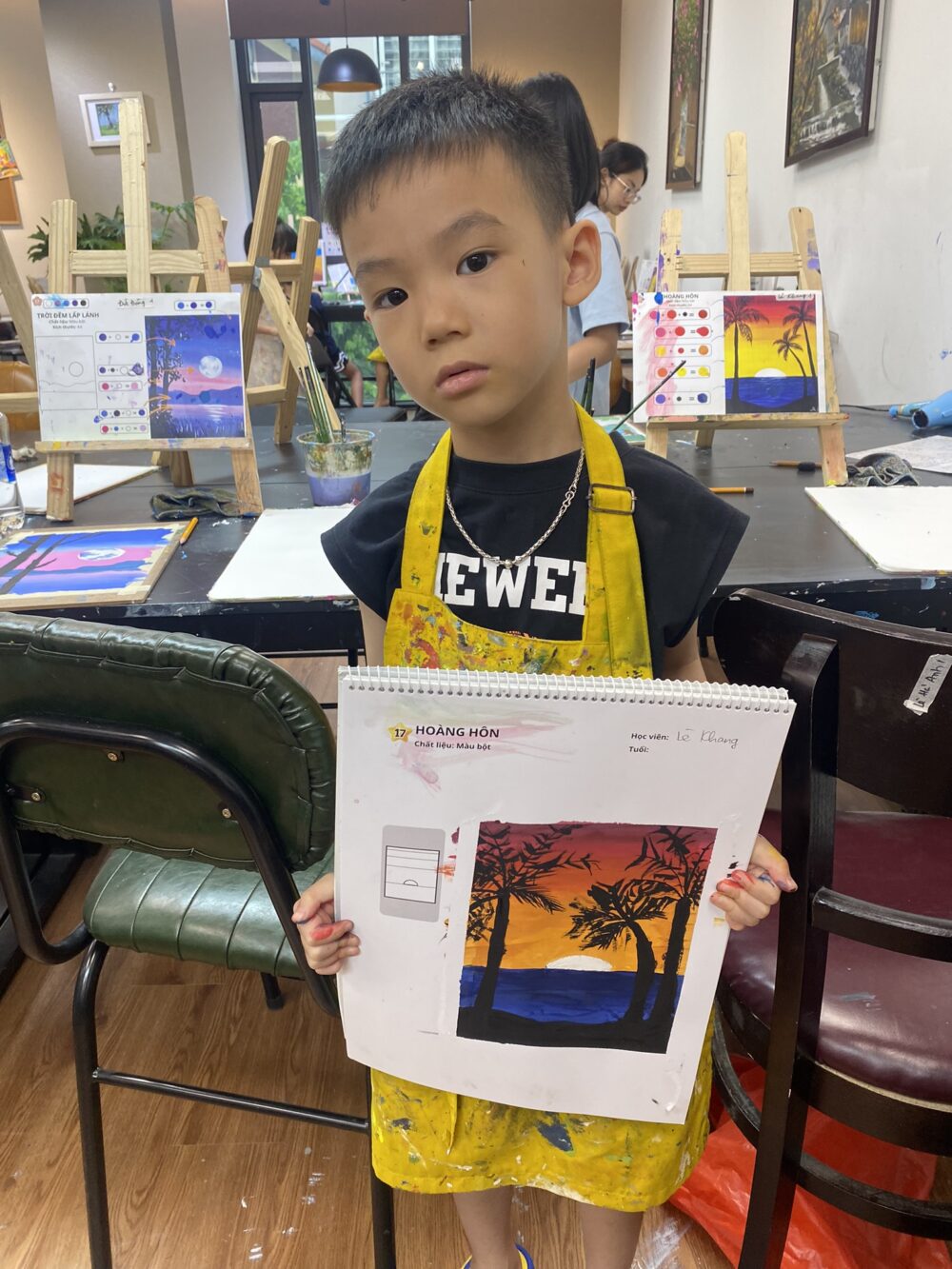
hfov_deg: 53.1
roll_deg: +1.9
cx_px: 476
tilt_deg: -21.4
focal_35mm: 26
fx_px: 953
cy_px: 634
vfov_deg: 67.3
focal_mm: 4.25
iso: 100
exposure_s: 1/100
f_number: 1.8
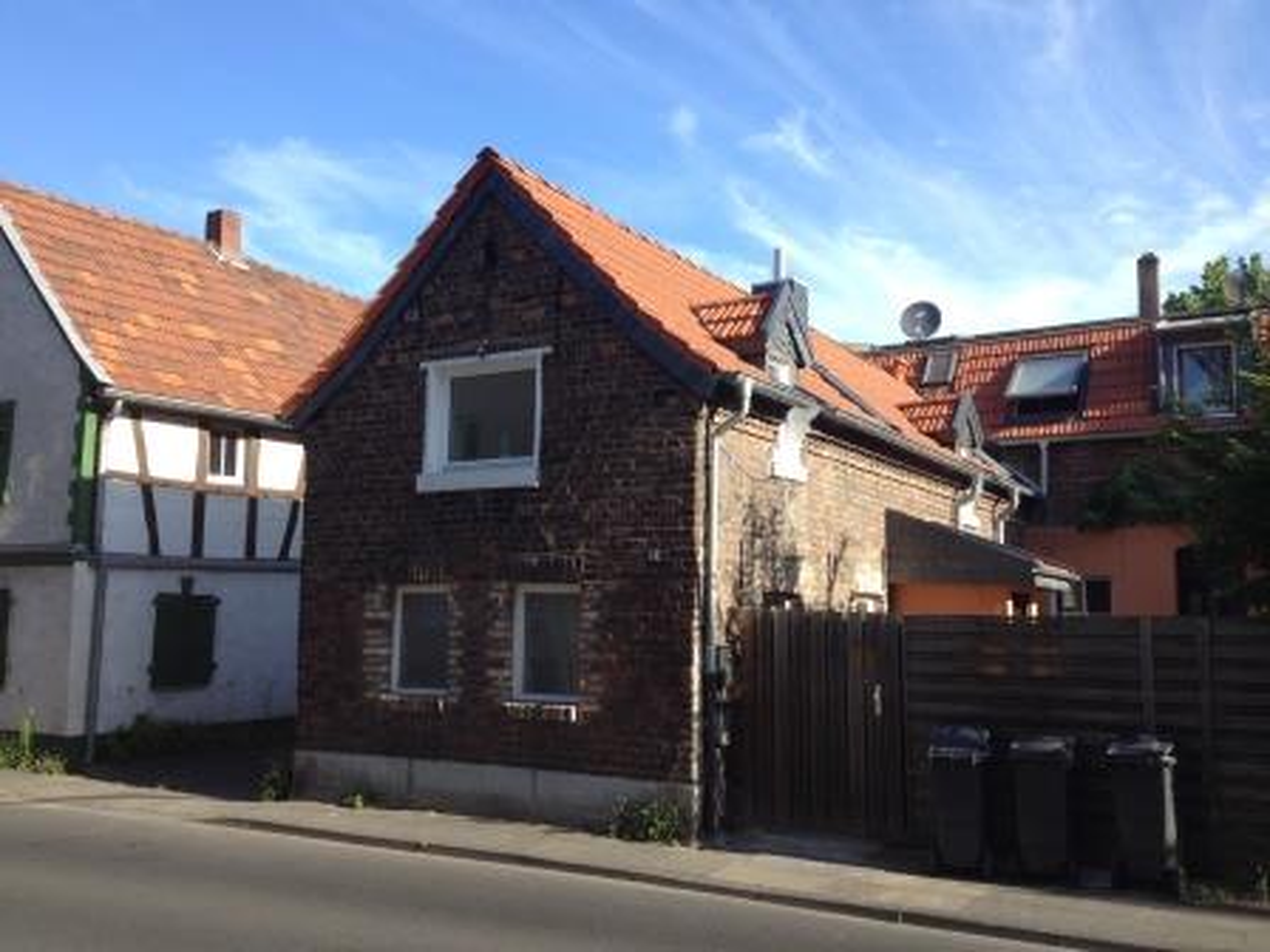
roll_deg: +0.3
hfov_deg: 52.6
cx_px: 635
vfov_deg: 40.7
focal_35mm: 35
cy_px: 476
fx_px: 1284
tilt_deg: +5.3
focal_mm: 4.28
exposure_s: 1/708
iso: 50
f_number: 2.4
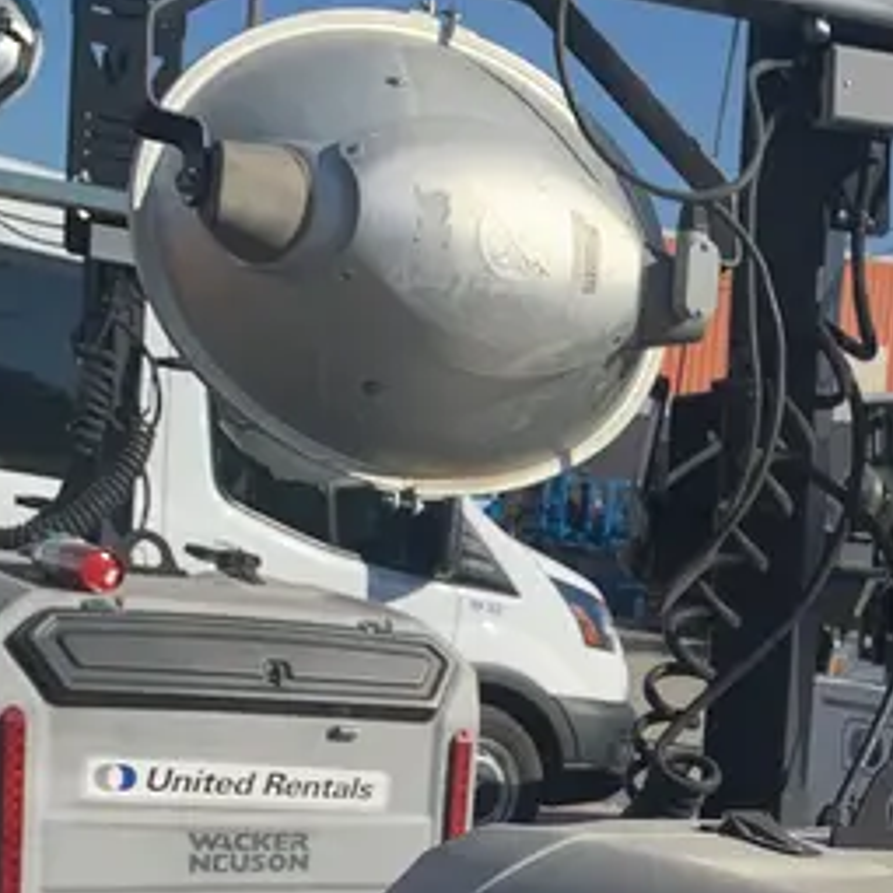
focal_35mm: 66
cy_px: 975
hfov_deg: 24.9
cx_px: 897
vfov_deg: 24.4
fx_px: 1926
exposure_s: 1/2611
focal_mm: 4.25
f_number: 1.8
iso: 25
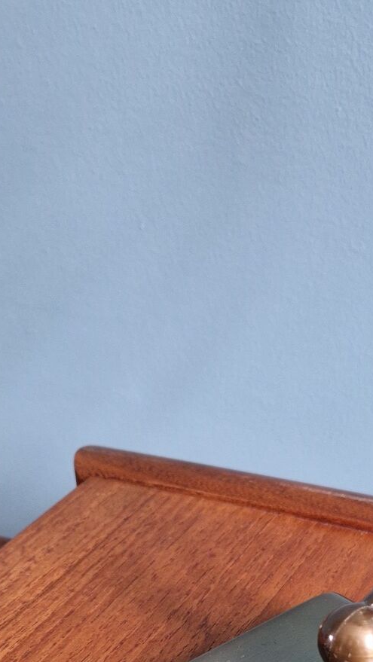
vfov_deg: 32.9
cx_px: 290
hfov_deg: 20.9
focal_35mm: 57
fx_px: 1001
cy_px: 693
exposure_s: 1/33
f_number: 1.8
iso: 640
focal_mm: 5.4
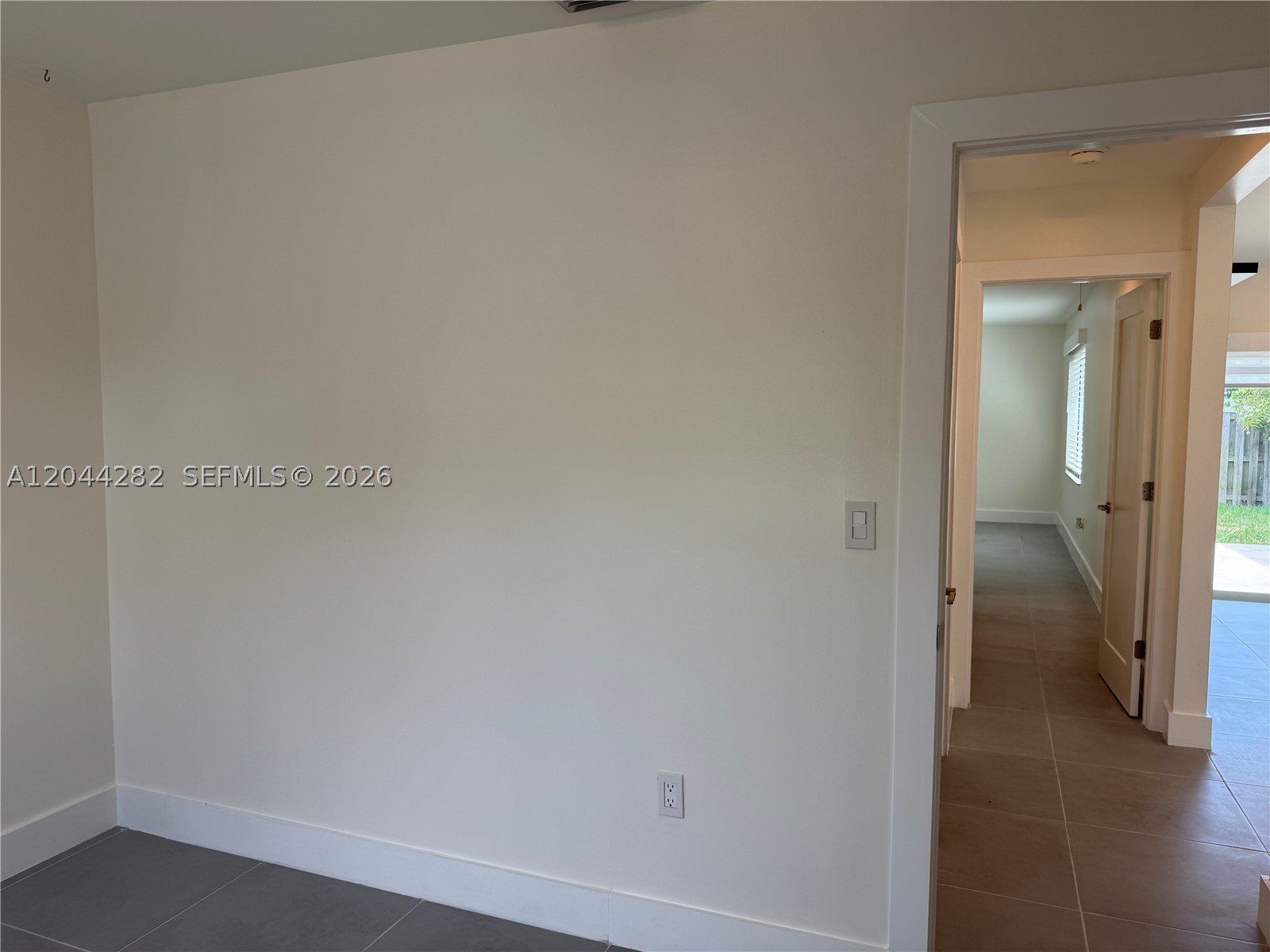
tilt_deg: -5.1
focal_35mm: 24
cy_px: 476
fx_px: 881
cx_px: 635
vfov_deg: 56.8
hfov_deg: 71.6
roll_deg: +0.2
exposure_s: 1/120
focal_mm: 6.76
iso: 64
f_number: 1.78
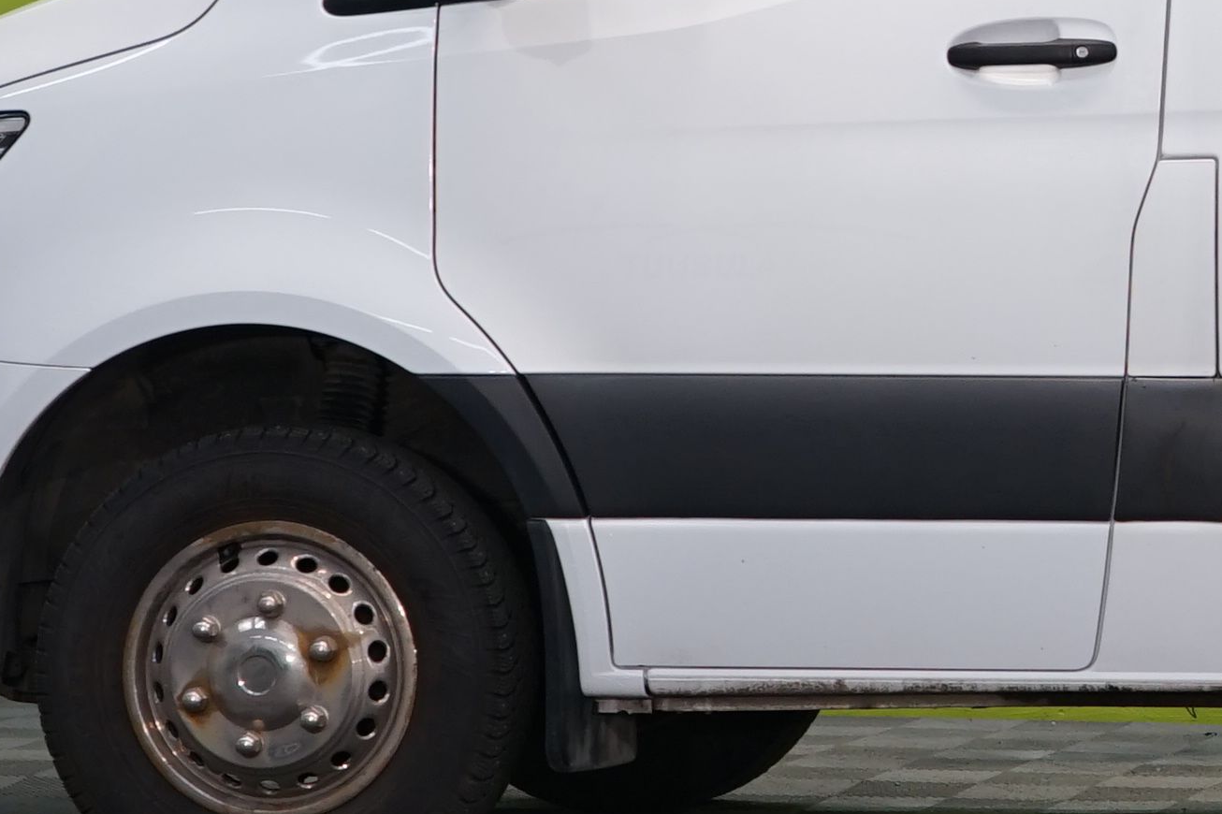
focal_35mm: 216
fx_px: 7330
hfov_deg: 9.1
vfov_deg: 6.3
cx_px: 2276
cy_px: 49
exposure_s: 1/25
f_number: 6.3
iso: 400
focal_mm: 47
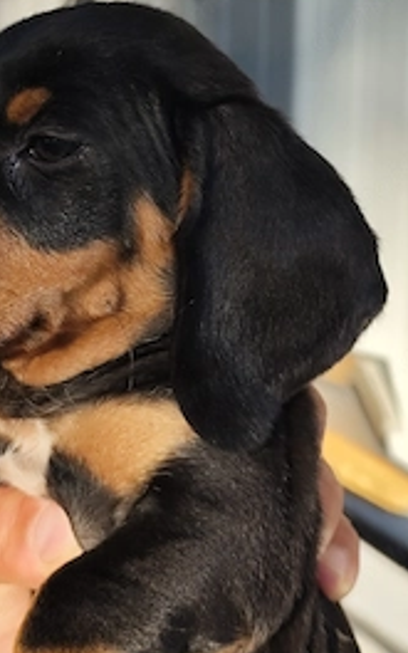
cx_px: 171
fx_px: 1317
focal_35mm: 74
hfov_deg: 17.6
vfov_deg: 27.7
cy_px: 220
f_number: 1.65
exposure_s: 1/577
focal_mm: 6.19
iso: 50
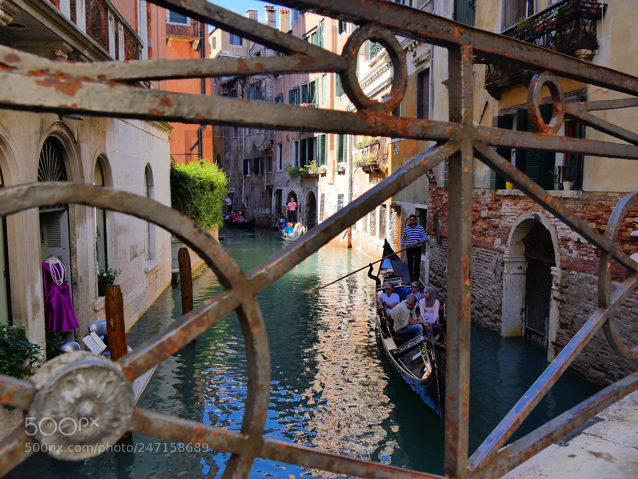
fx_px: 553
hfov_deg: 60.0
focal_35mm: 30
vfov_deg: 46.8
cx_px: 319
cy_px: 240
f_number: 5.6
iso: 800
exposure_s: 1/250
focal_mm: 15
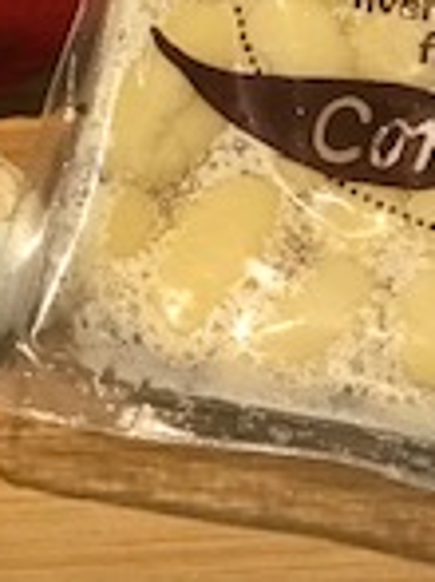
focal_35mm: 249
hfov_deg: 5.9
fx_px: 4178
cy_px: -333
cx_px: -182
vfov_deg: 7.8
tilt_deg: -67.5
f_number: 2.8
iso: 250
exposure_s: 1/50
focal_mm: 6.6
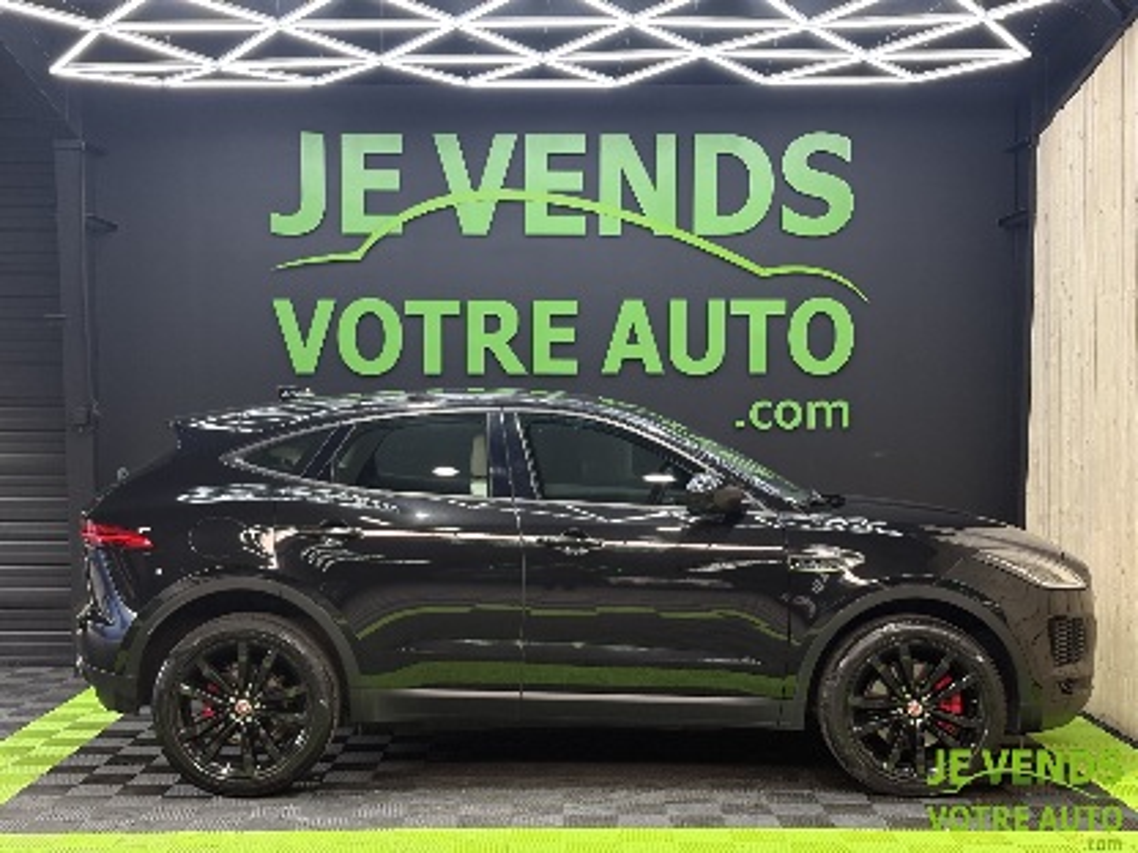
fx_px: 1709
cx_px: 569
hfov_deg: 36.8
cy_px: 426
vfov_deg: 28.0
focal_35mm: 52
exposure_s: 1/100
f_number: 1.6
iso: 80
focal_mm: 5.96
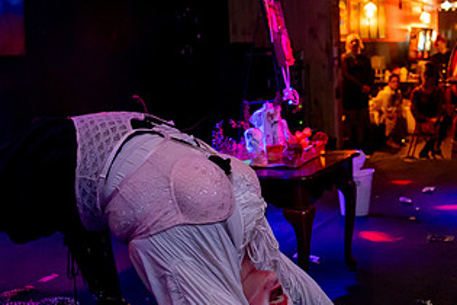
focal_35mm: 50
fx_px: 635
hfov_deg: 39.4
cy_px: 241
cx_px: 273
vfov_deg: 26.5
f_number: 4
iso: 5000
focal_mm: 24
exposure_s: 1/60
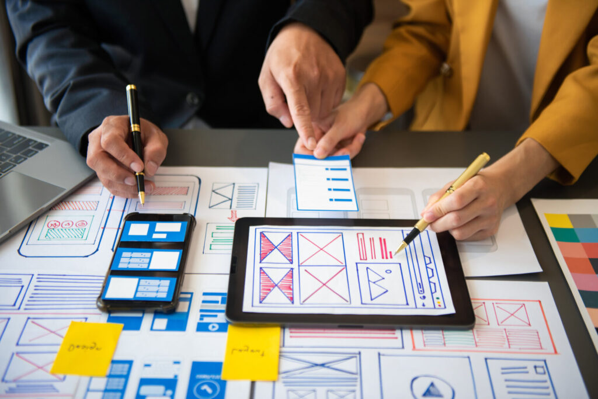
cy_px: 200
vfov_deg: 27.0
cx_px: 299
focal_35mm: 50
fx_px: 831
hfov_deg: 39.6
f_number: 2.8
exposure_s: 1/100
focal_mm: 50
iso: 320
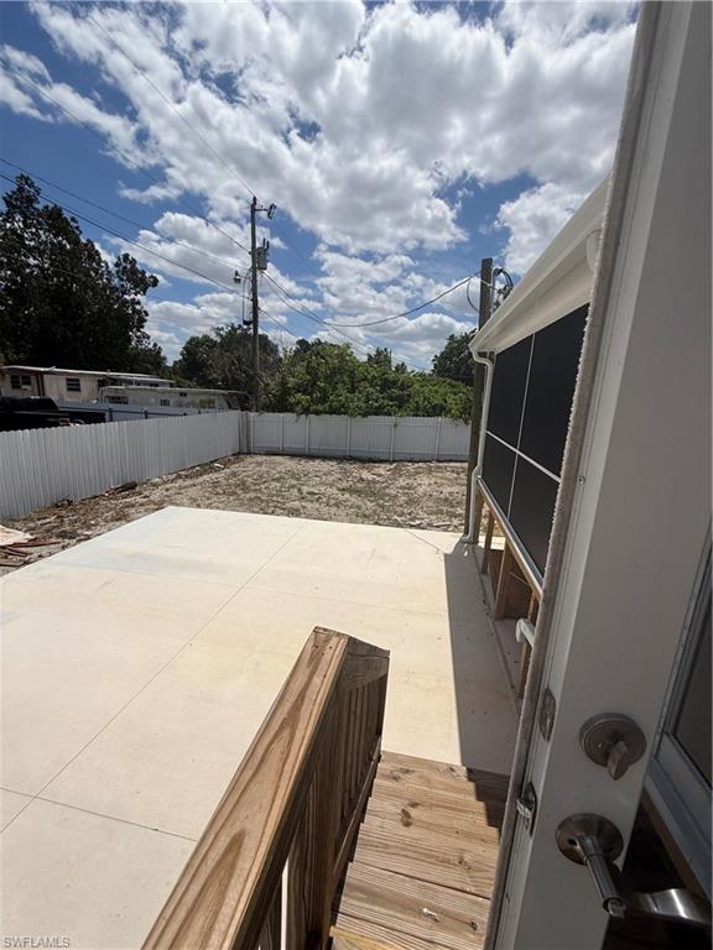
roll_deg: -3.4
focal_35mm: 14
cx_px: 356
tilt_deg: -12.7
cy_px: 475
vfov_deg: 102.1
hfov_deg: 85.7
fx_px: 384
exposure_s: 1/5618
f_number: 2.2
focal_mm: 2.22
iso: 40
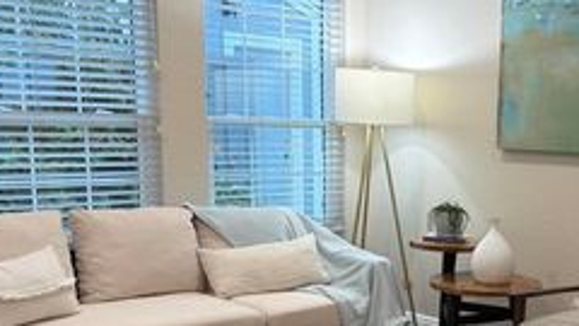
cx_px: 490
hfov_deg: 34.0
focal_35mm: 59
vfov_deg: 20.0
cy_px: 298
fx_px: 906
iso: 100
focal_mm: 5.96
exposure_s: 1/60
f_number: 1.6
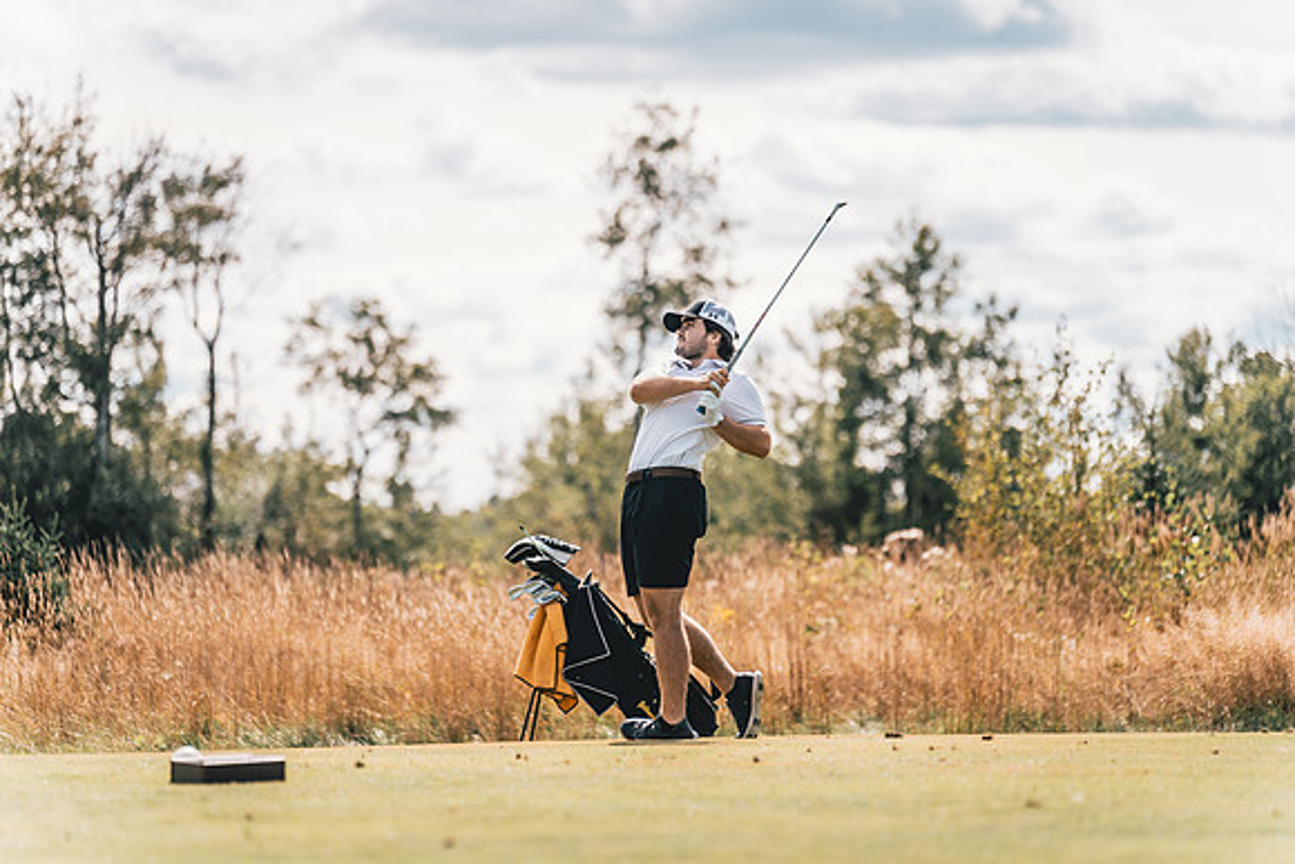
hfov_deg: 13.3
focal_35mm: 155
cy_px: 432
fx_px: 5574
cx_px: 648
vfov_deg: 8.9
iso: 100
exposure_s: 1/1600
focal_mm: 150
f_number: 2.8
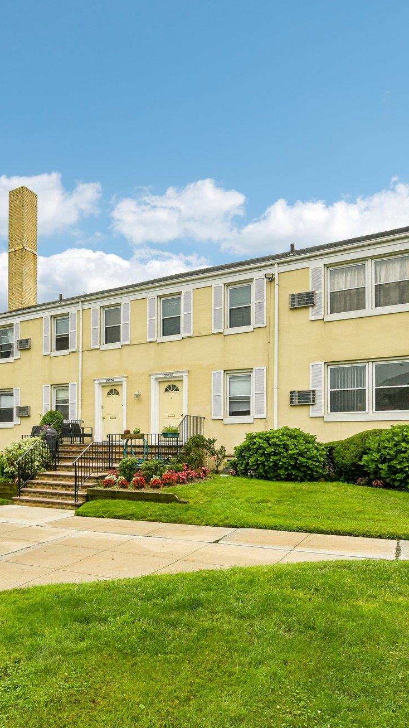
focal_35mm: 23
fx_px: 444
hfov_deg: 46.9
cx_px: 84
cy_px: 374
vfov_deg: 78.7
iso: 400
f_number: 8
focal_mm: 14
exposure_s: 1/400
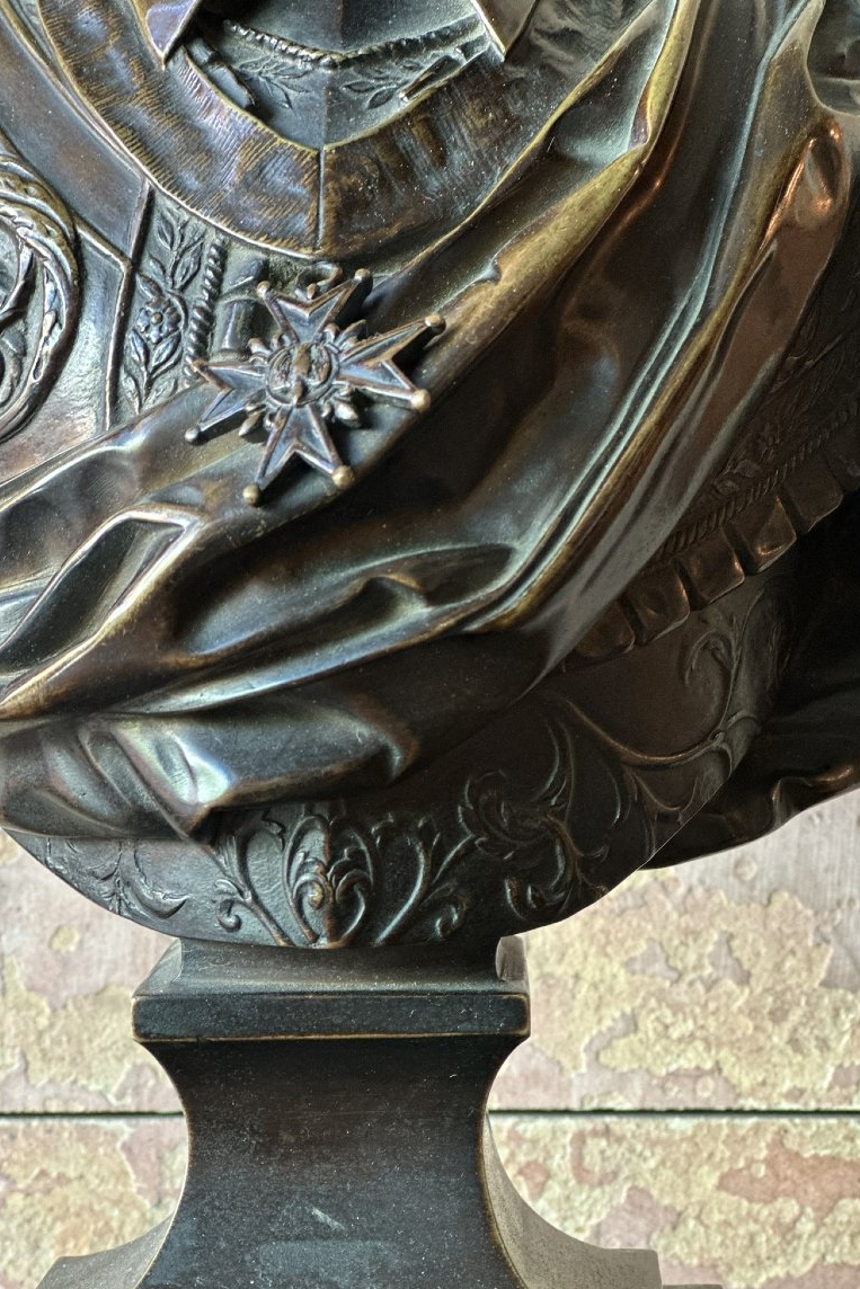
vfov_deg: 24.2
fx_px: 3009
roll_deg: -0.7
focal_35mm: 84
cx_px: 487
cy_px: 667
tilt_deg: -3.3
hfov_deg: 16.3
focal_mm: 9
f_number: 2.8
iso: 400
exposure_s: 1/20
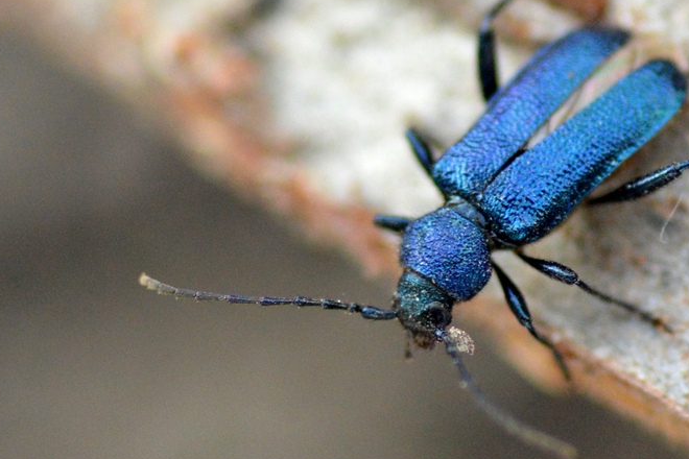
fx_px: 4172
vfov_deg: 6.3
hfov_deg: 9.4
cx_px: 484
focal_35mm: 218
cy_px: 187
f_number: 5.6
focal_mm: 100
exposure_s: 1/500
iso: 1600
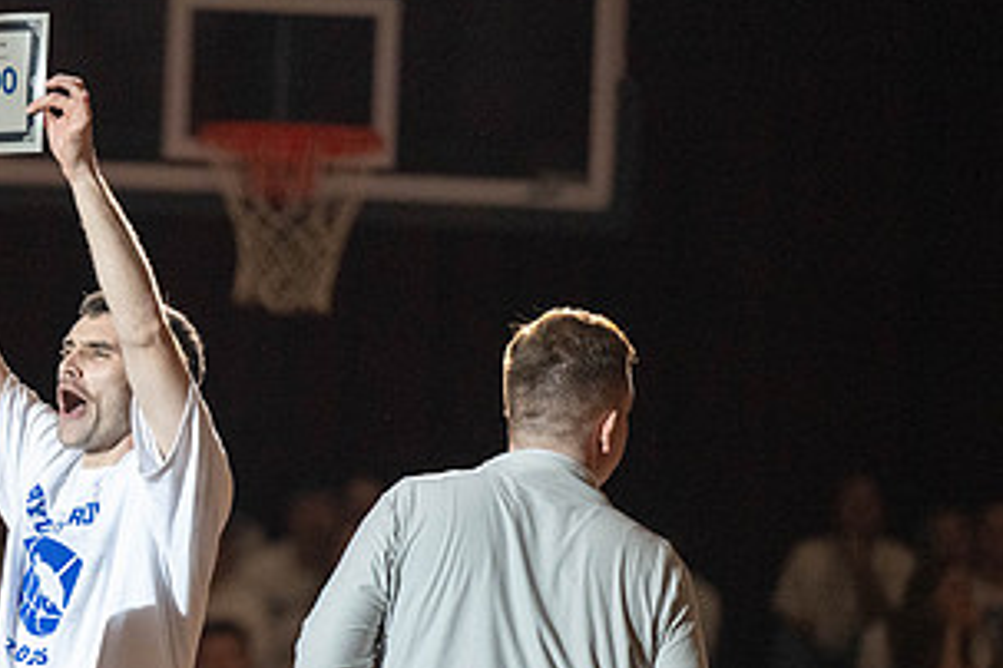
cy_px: 617
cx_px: 83
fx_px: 10670
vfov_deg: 3.6
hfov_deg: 5.4
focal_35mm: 383
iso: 5000
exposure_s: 1/4000
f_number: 2.8
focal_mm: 200
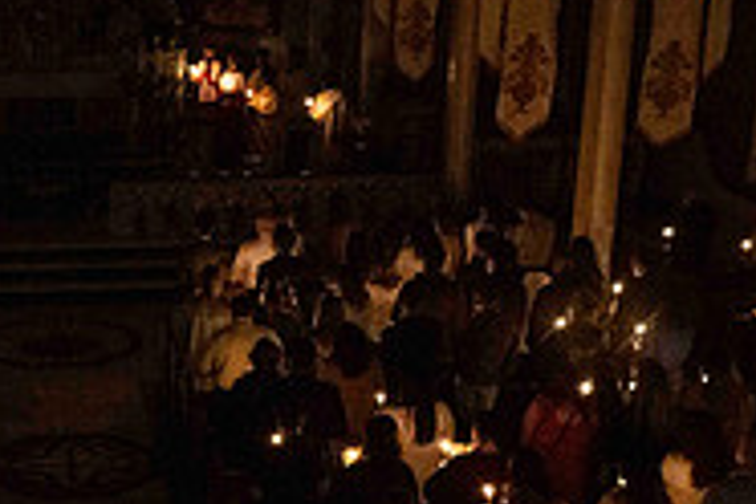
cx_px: 53
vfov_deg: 18.1
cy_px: 368
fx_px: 1575
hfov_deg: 26.0
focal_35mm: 75
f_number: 6.3
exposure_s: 1/40
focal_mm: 24
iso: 8000
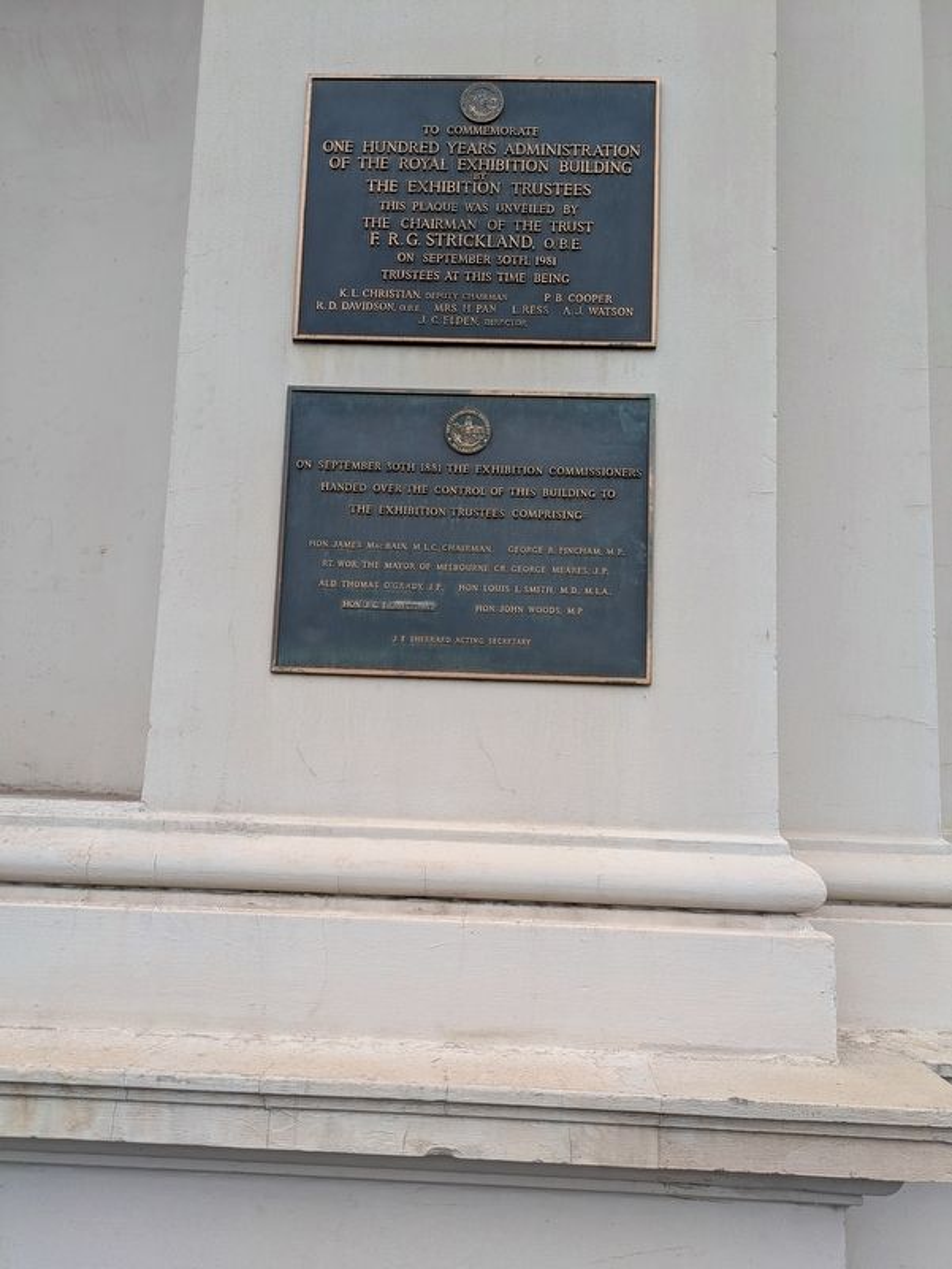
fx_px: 916
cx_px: 476
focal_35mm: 25
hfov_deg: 54.9
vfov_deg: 69.4
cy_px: 634
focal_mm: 5.43
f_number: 1.89
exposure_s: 1/366
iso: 55
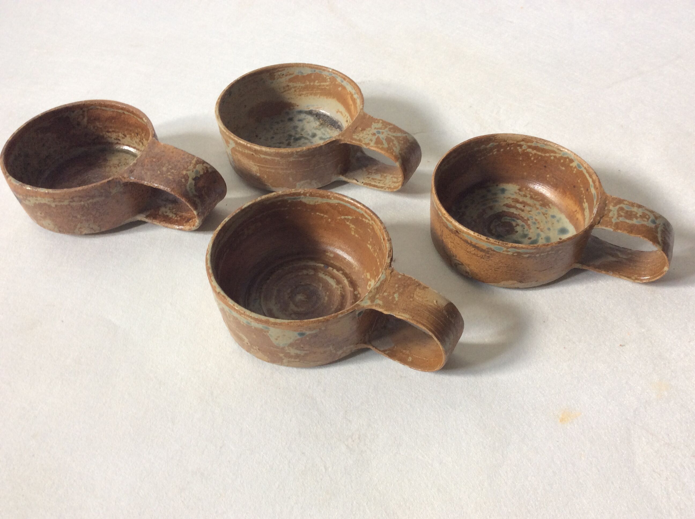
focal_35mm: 32
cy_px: 260
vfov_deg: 44.1
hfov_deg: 56.9
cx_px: 348
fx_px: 642
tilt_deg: -49.6
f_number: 2.4
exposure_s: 1/25
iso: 40
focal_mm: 3.3
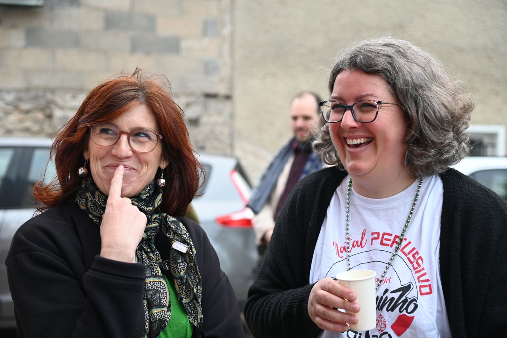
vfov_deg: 21.9
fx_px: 873
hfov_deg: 32.4
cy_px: 169
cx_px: 254
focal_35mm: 62
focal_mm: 62
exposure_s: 1/125
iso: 1100
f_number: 4
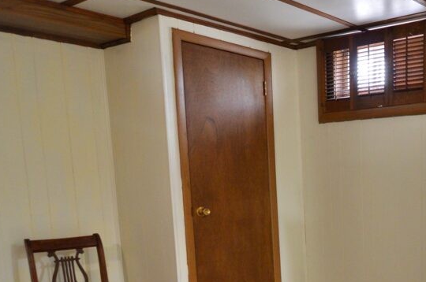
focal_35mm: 40
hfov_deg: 41.3
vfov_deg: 32.1
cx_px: 439
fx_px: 472
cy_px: 239
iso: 800
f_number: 3.5
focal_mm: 12
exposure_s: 1/50
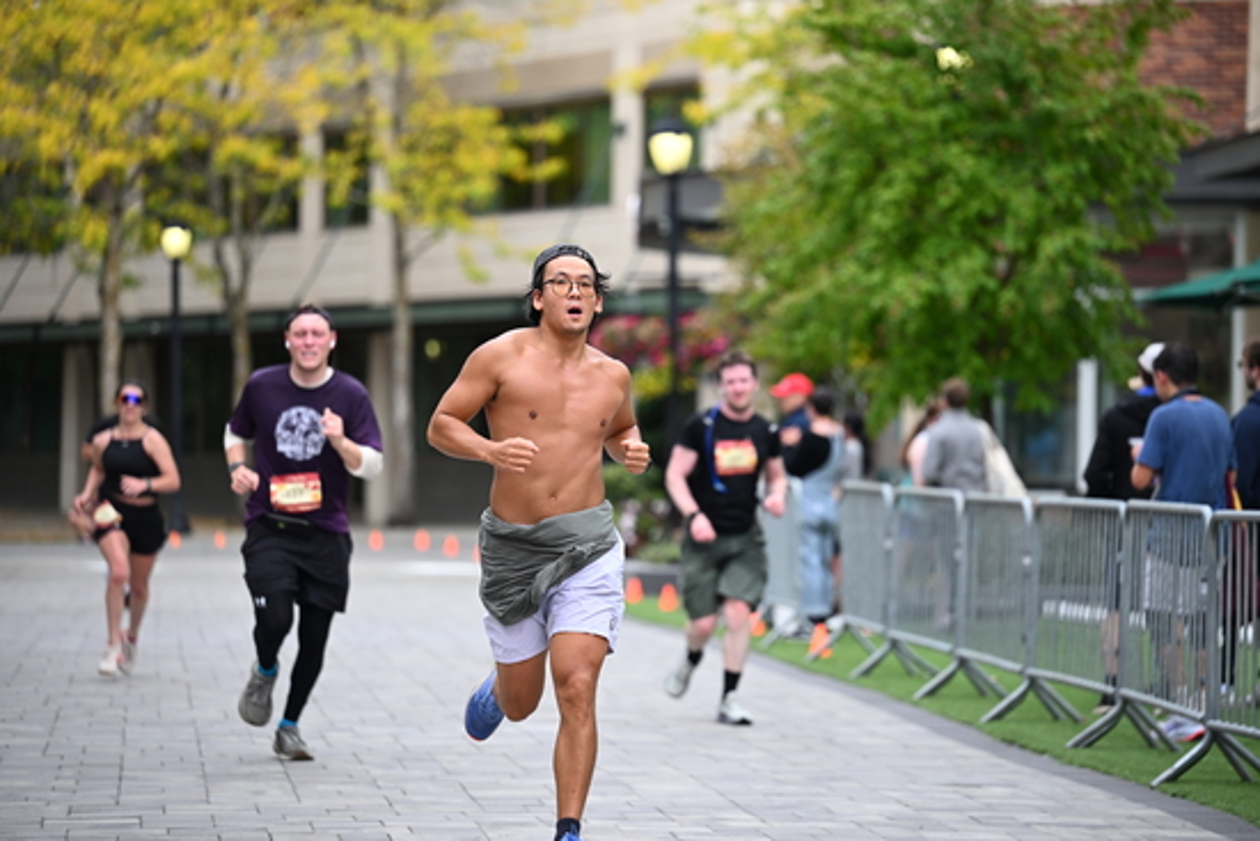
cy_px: 420
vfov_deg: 9.5
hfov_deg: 14.1
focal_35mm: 145
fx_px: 5076
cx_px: 630
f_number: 2.8
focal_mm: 145
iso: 640
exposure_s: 1/2000
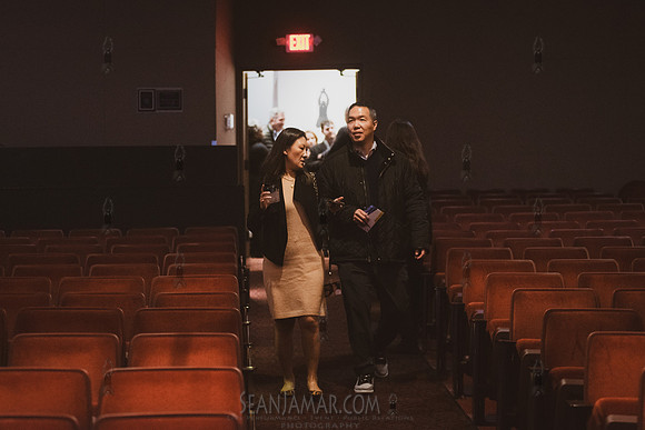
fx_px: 1474
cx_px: 317
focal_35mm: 82
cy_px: 215
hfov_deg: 24.7
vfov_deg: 16.6
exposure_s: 1/200
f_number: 2.8
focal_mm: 80
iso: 8000
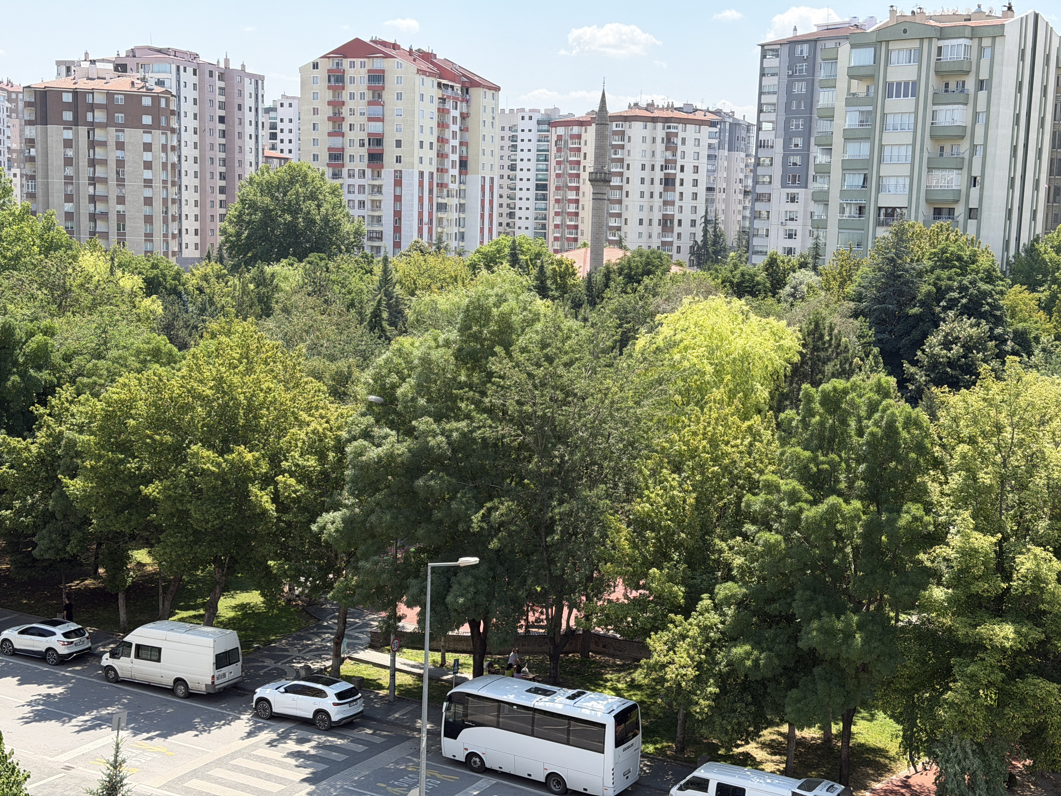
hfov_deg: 39.7
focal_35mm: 48
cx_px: 530
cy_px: 398
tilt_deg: -7.6
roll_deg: -1.6
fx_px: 1471
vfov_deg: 30.3
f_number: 1.78
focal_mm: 6.76
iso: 100
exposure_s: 1/2494
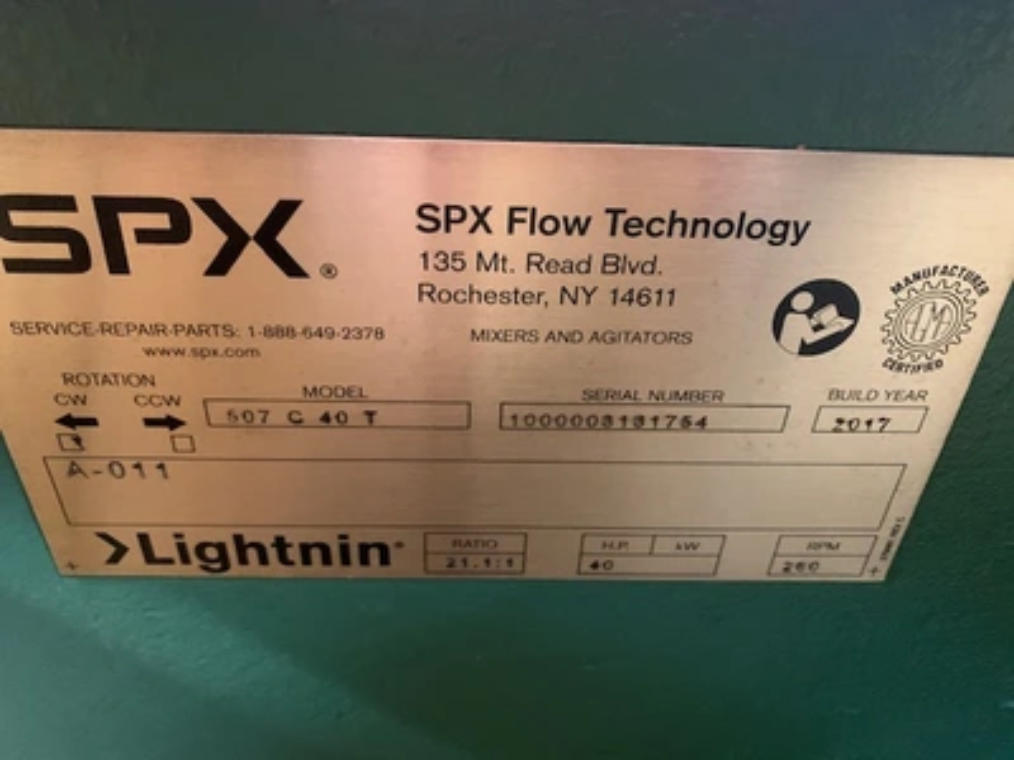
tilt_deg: -32.9
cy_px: 380
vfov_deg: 53.1
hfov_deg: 67.3
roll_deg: -2.5
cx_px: 507
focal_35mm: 26
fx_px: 762
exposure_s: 1/30
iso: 800
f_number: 1.8
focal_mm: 4.25
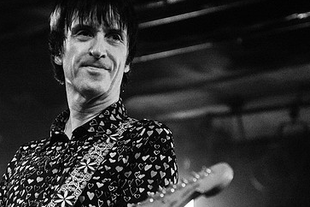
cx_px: 158
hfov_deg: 17.1
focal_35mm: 120
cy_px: 124
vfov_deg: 11.4
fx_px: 1033
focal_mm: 70
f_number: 2.8
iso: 2000
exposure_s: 1/320
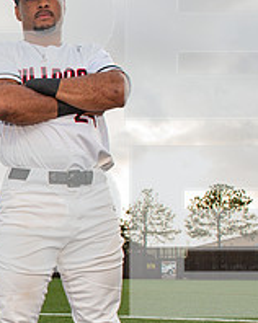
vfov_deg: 28.4
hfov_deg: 20.6
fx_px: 631
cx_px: -98
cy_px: 232
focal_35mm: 66
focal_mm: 24
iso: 400
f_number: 7.1
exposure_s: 1/400
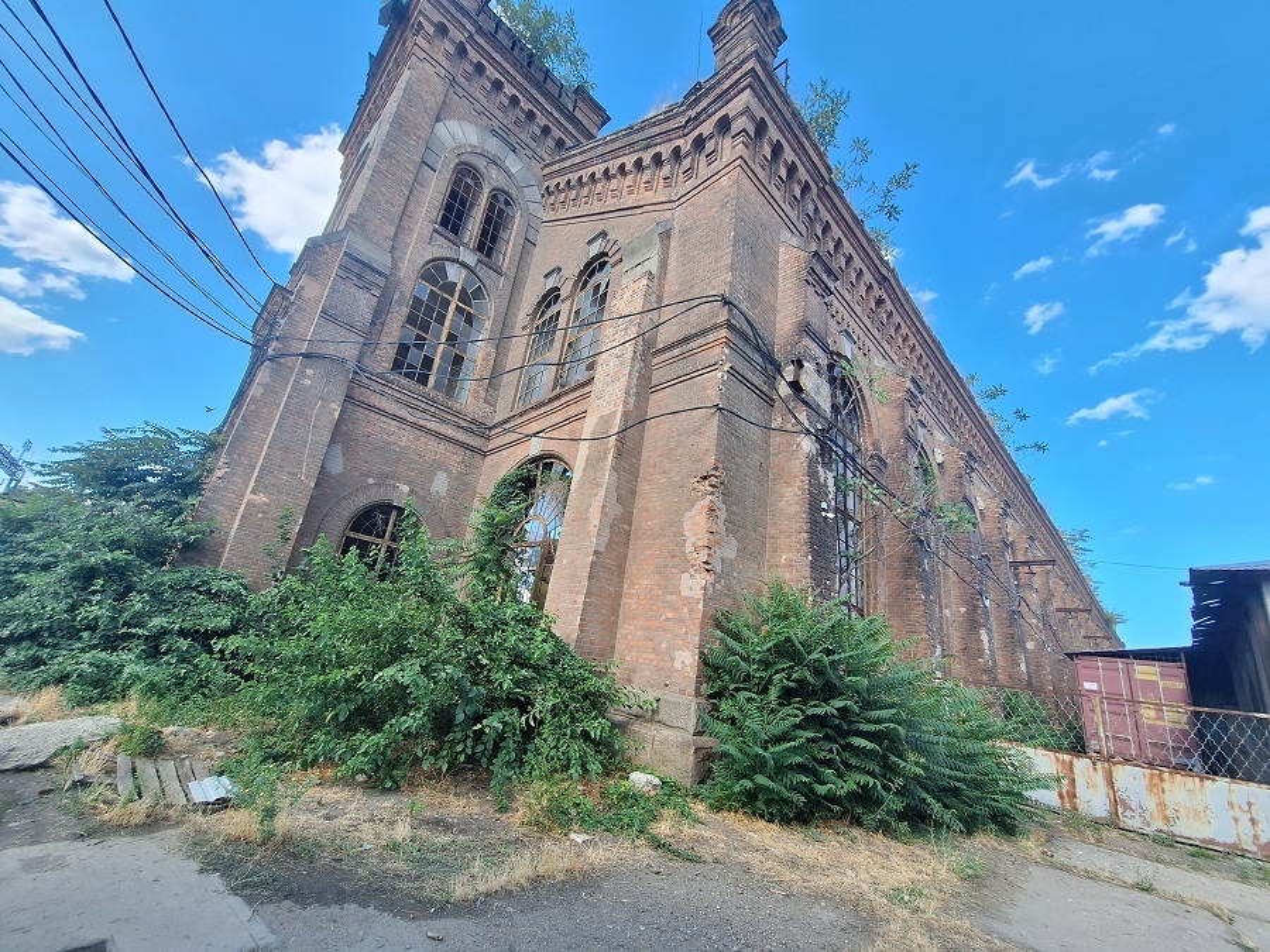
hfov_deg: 106.2
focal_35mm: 13
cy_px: 476
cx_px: 635
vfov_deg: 89.9
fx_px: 477
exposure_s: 1/729
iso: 40
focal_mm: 1.74
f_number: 2.2
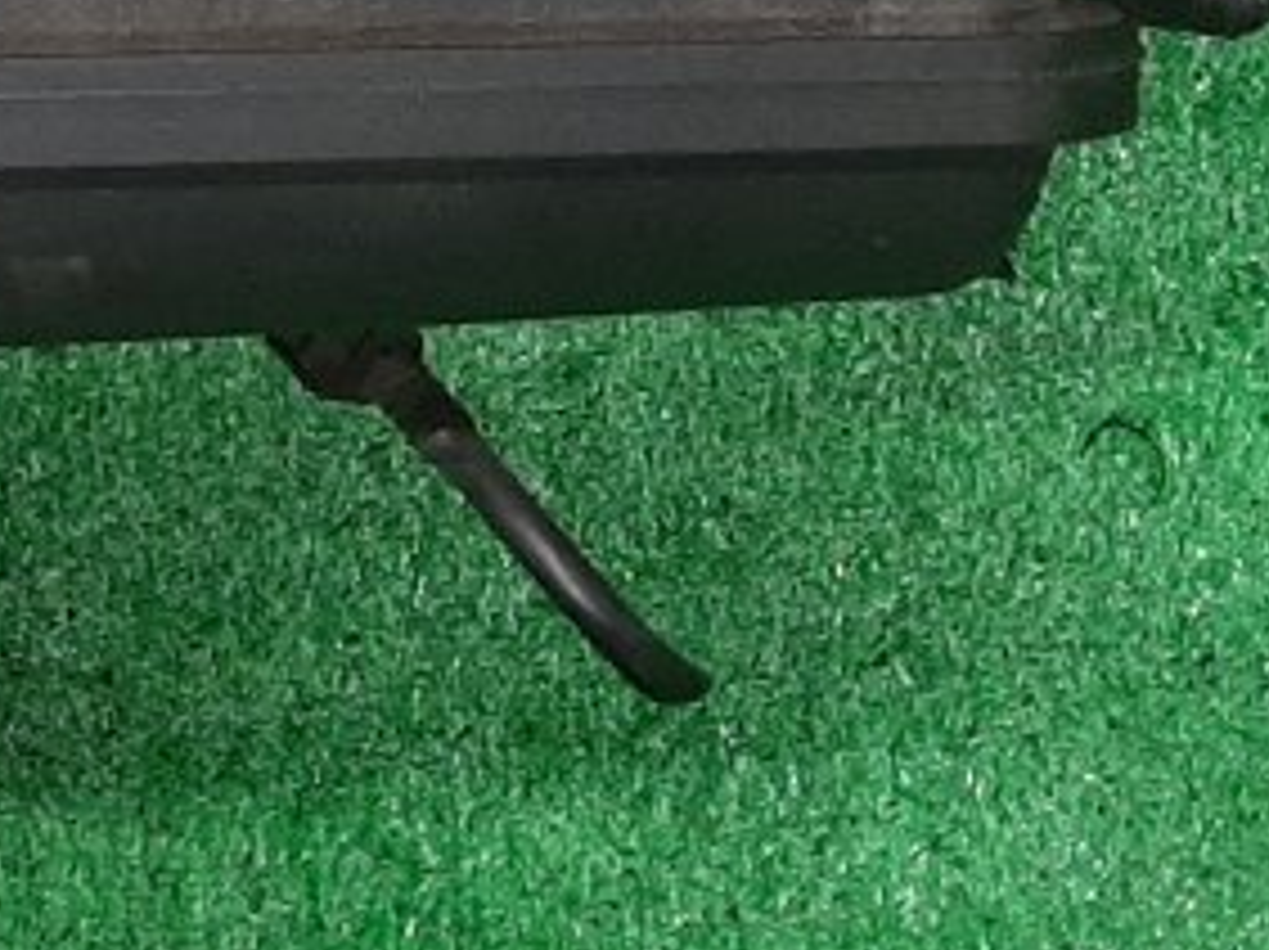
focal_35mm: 133
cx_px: -572
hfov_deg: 14.0
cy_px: -1454
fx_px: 4872
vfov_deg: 9.6
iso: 127
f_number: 1.7
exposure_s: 1/50
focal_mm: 3.93
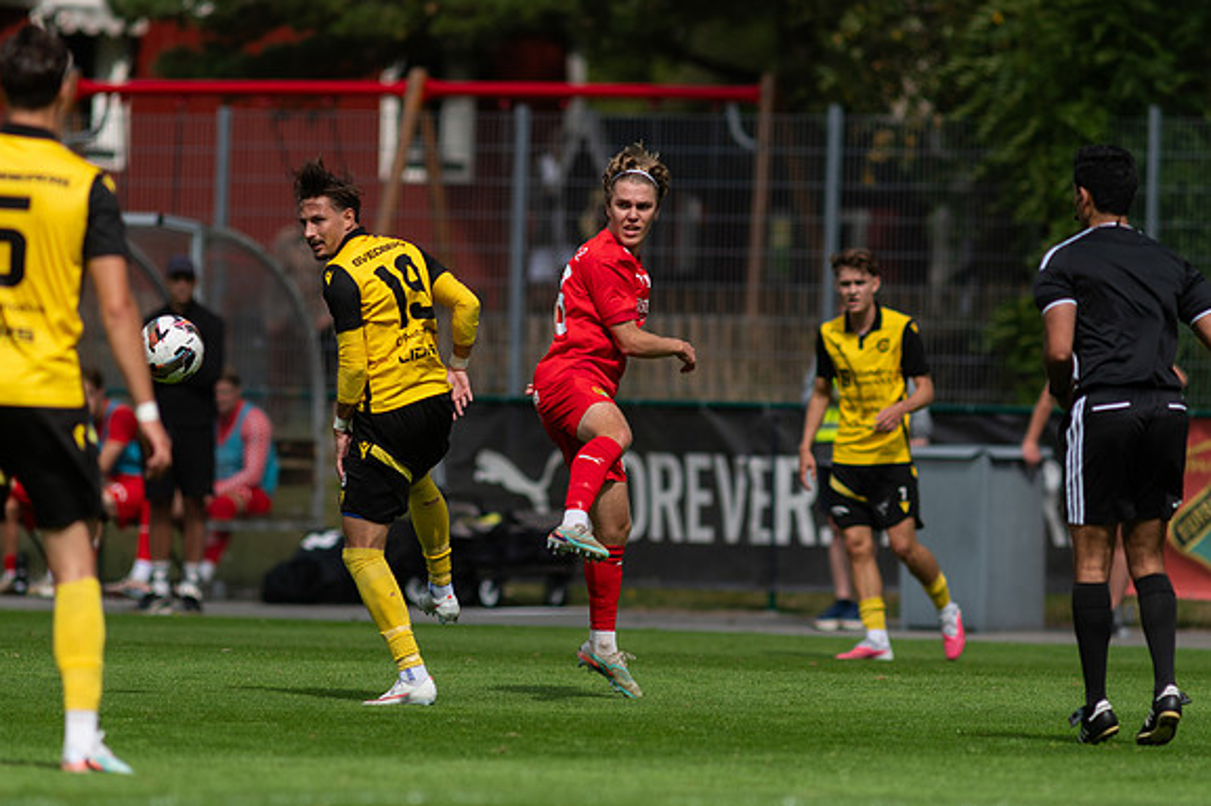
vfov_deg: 2.9
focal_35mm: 481
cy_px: 404
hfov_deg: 4.3
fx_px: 16170
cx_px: 607
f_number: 3.2
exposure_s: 1/2000
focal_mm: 300
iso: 110
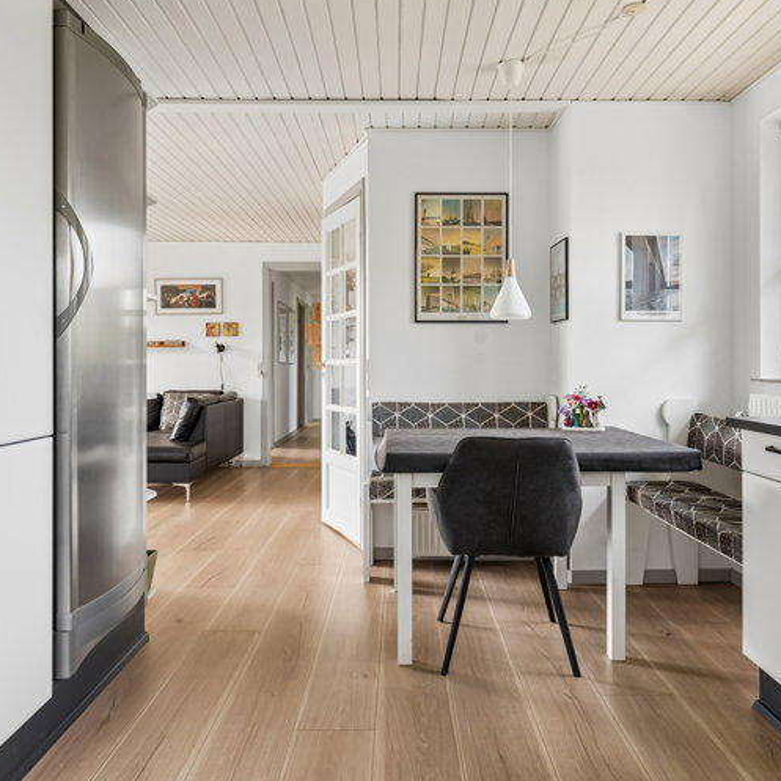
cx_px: 410
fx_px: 681
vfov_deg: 59.6
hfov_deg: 59.6
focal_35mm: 27
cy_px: 372
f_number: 8
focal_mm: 19.5
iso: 200
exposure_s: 1/13
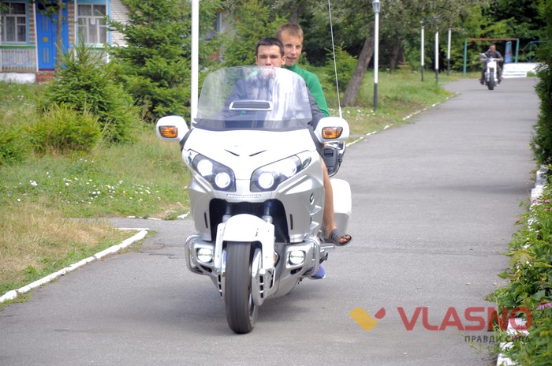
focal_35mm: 158
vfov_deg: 8.7
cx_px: 276
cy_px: 183
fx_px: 2411
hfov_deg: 13.1
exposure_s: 1/125
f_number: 5.6
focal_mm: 105
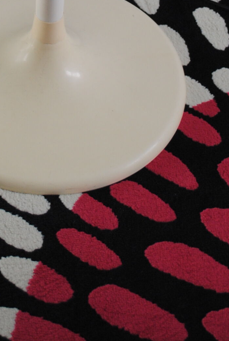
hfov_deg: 11.4
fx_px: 1143
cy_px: -56
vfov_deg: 16.4
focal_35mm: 120
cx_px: 36
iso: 360
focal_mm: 29
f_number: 4.5
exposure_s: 1/30
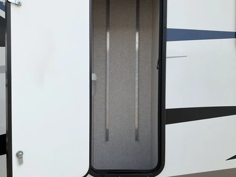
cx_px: 118
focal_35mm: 29
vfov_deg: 48.2
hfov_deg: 61.7
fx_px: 198
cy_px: 88
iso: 25
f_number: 1.8
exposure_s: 1/1912
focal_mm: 3
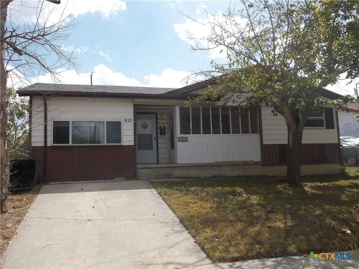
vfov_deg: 42.9
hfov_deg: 55.4
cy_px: 134
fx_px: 342
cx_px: 180
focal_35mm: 33
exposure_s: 1/250
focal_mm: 5.9
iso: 80
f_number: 8
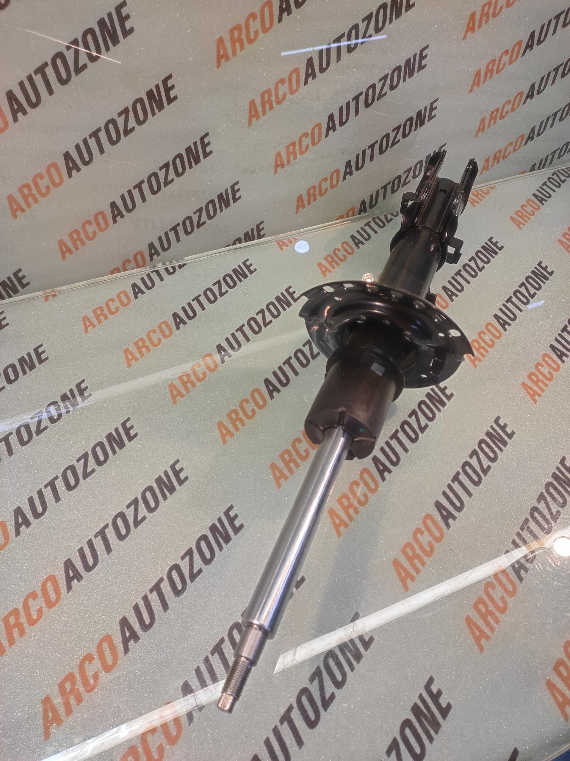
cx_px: 285
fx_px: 374
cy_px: 380
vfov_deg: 91.1
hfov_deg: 74.7
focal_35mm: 17
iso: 109
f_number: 1.79
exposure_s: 1/50
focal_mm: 4.74
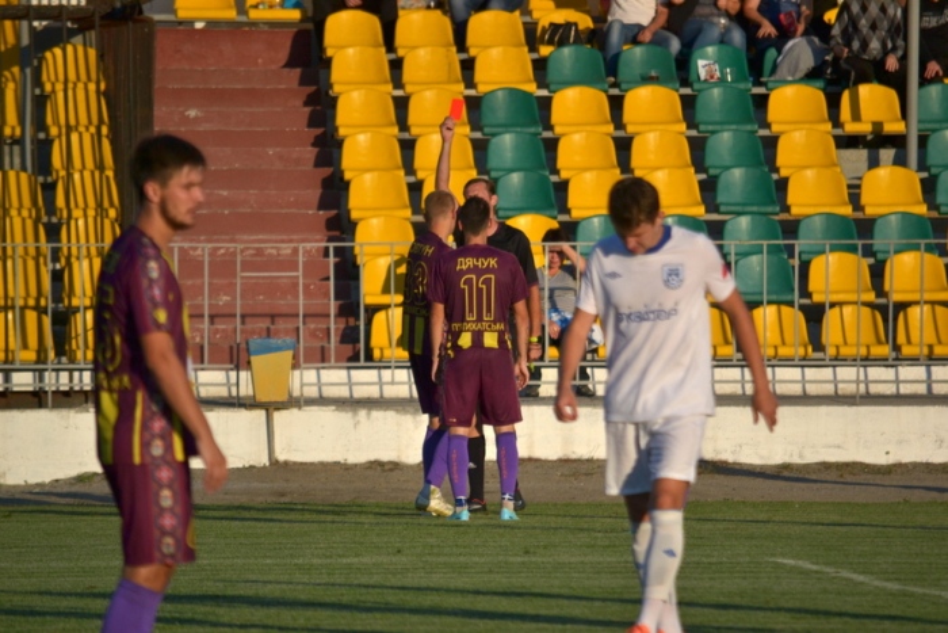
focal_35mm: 450
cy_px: 316
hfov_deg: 4.6
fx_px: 11852
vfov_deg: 3.1
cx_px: 474
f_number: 5.6
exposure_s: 1/1000
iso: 100
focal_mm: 300
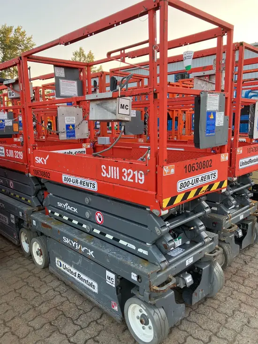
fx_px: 278
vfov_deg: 63.4
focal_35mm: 28
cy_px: 172
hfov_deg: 49.8
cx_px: 129
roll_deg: -1.0
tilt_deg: -8.1
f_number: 1.8
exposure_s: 1/121
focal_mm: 3.99
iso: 50
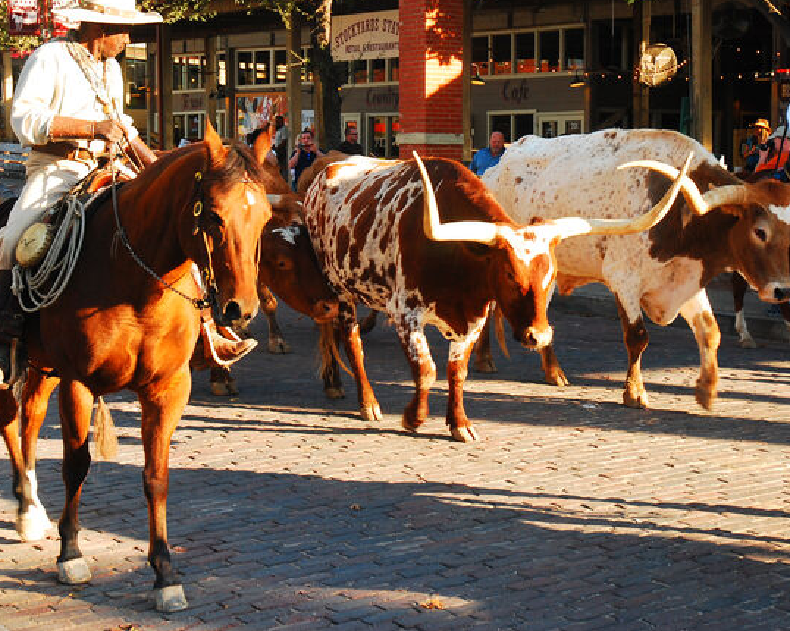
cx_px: 461
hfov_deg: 27.6
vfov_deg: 22.2
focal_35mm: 69
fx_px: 1607
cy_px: 219
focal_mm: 31
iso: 400
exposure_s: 1/80
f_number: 6.3
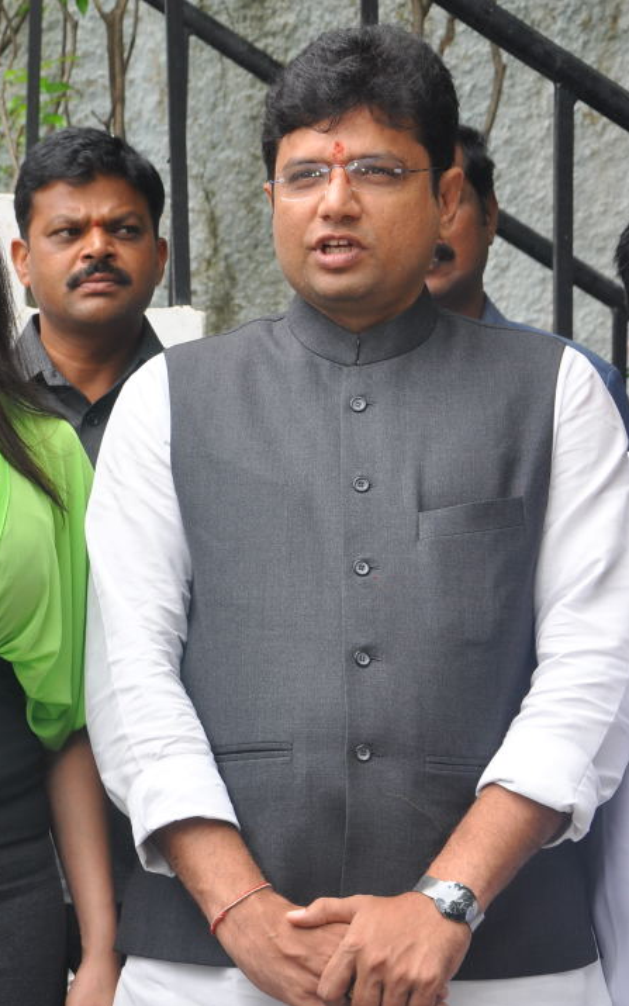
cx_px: 153
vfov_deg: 19.8
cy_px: 664
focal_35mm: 105
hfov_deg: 12.4
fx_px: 2879
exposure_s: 1/100
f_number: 8
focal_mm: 48
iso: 250
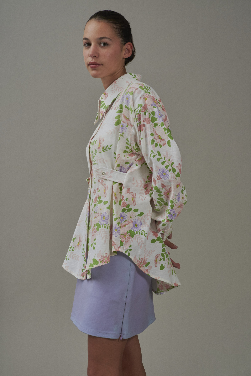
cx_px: 126
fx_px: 1024
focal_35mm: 98
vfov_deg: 20.8
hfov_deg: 14.0
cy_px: 188
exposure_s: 1/160
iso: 200
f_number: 11
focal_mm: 98
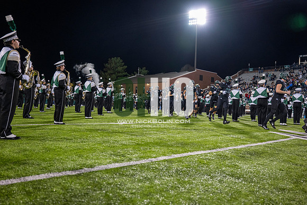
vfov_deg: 42.3
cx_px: 154
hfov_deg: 60.3
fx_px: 264
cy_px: 102
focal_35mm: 31
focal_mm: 31
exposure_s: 1/500
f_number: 3.2
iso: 1250
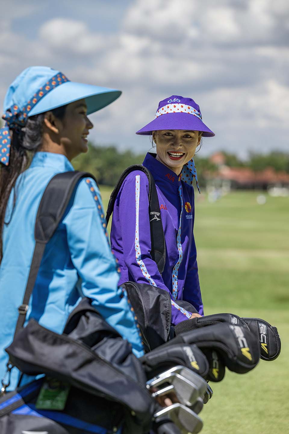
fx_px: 1505
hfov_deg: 11.0
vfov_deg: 16.4
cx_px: 144
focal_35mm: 125
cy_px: 217
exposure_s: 1/4000
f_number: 4
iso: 320
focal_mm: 125
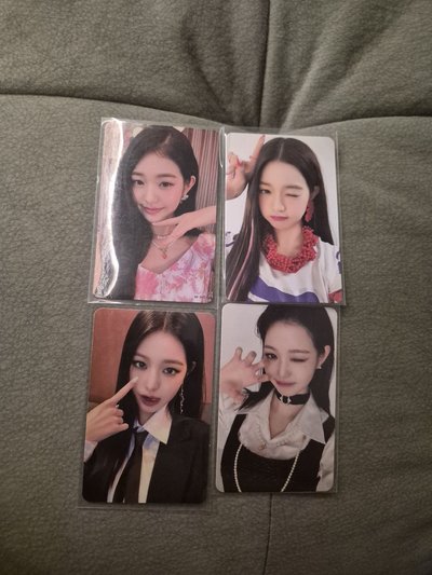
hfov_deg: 58.9
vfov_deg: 73.9
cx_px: 216
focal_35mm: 23
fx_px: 383
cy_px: 288
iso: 2000
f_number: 1.8
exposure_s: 1/120
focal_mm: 5.4
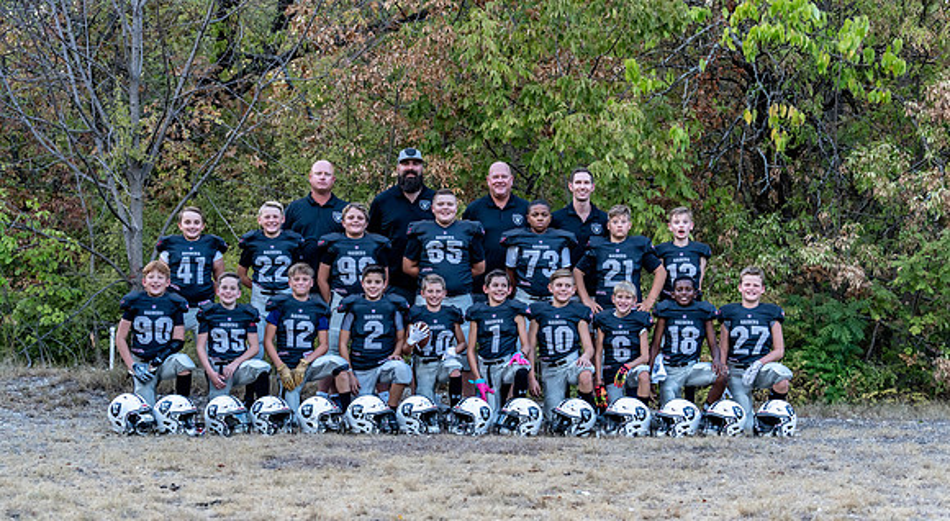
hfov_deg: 28.1
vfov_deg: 15.6
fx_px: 1896
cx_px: 469
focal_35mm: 76
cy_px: 313
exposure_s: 1/320
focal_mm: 70
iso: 1000
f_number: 4.5
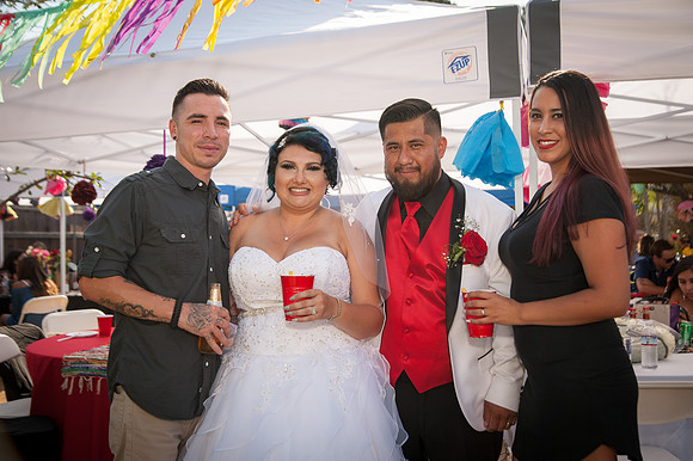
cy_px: 230
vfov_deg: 35.0
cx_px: 346
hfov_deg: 50.7
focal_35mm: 38
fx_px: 731
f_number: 5
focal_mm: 38
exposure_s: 1/1000
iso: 200
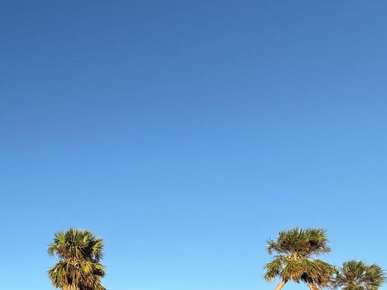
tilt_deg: +7.2
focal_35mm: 33
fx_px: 369
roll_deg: -2.2
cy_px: 301
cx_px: -2
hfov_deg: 46.2
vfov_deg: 37.5
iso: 50
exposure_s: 1/1497
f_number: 2.2
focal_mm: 2.22
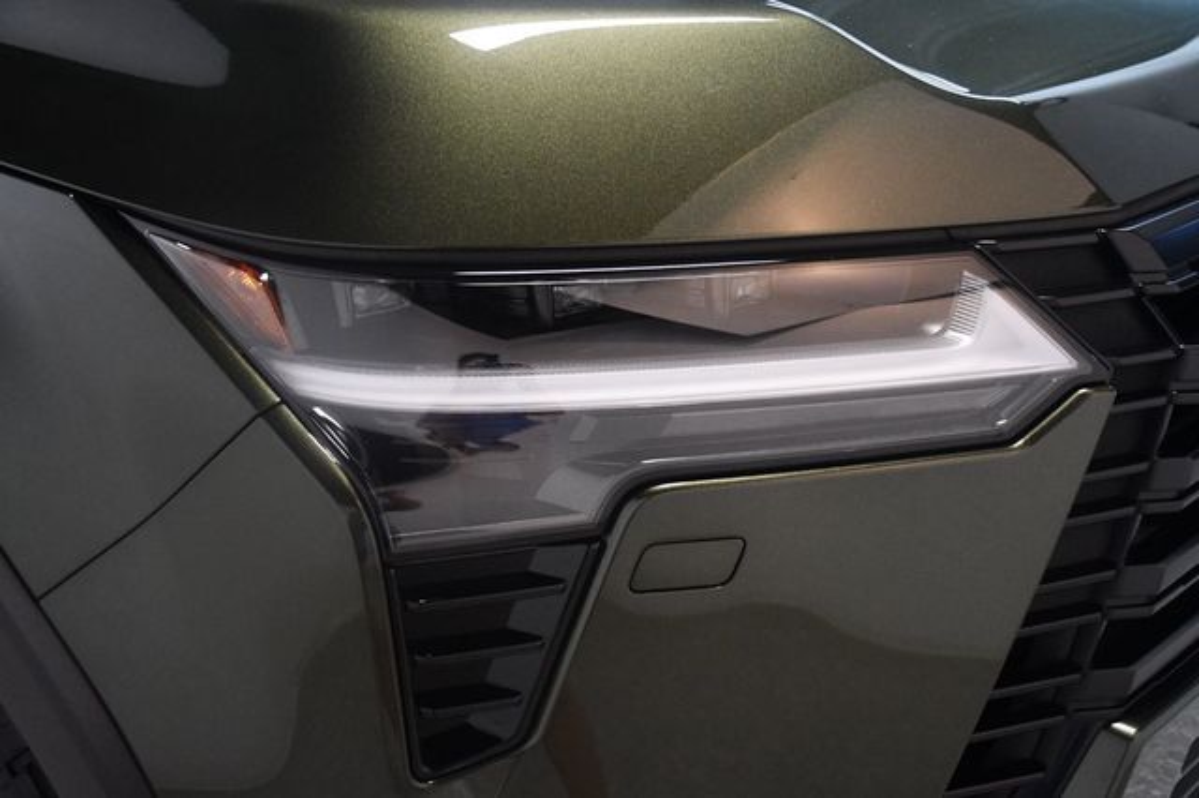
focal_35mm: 39
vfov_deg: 34.2
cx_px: 600
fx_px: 1298
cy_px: 399
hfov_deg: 49.6
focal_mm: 26
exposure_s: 1/100
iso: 3200
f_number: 3.8
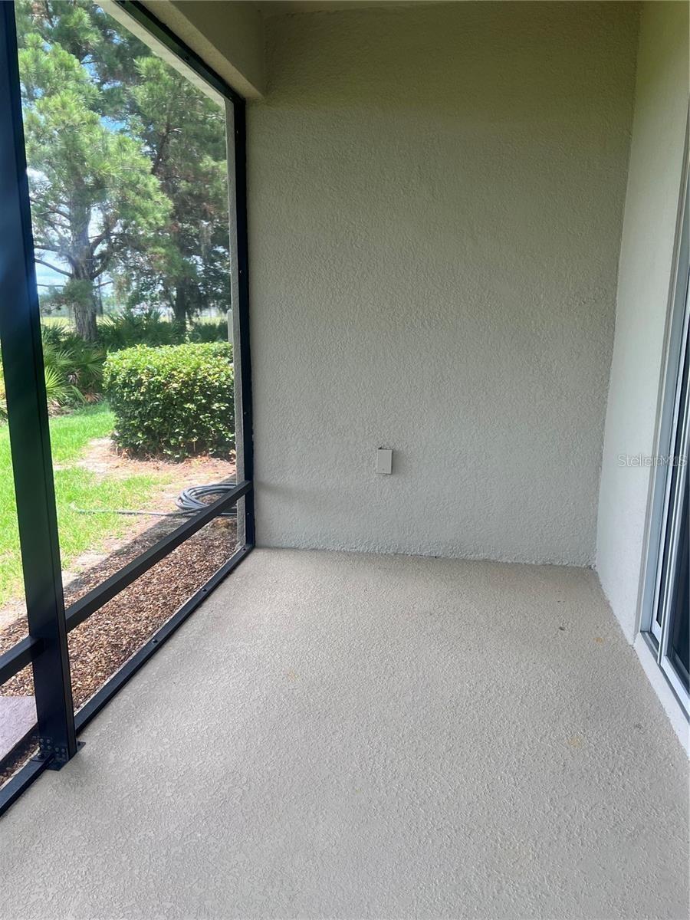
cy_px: 460
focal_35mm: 26
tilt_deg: -11.5
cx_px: 345
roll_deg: +0.3
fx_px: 691
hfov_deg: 53.1
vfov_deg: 67.3
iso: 50
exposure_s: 1/495
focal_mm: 5.7
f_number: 1.5
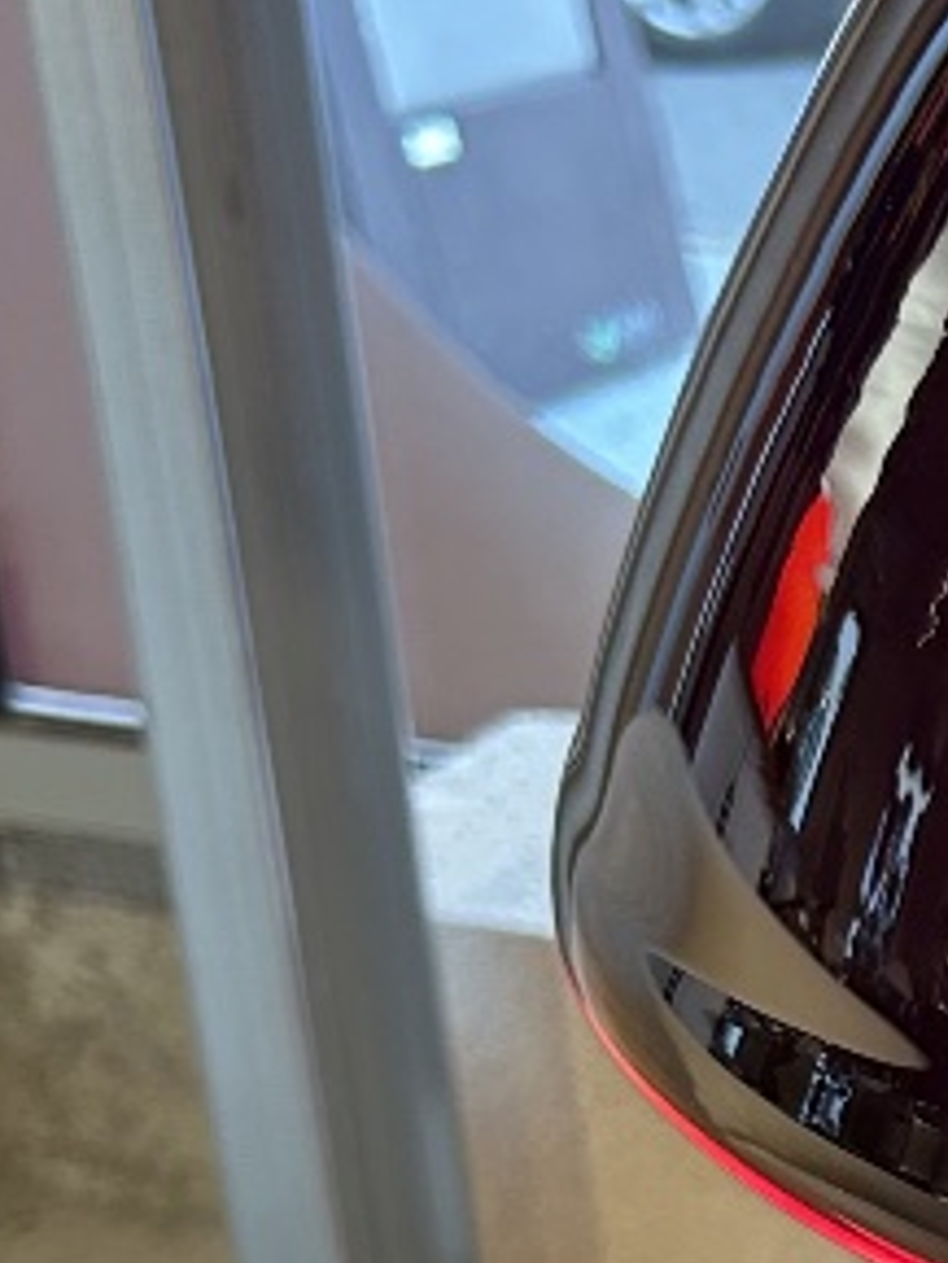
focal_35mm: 108
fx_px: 3941
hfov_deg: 12.8
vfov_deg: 16.9
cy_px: 1735
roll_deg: -1.6
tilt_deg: -31.1
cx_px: 1564
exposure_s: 1/50
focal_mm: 5.7
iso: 200
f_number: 1.5
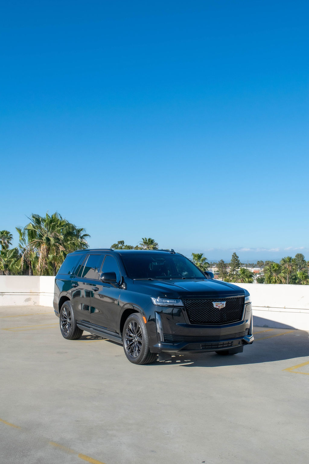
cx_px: 154
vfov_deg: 46.4
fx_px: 541
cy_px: 232
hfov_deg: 31.9
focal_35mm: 42
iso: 200
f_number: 11
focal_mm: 28
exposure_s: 1/500
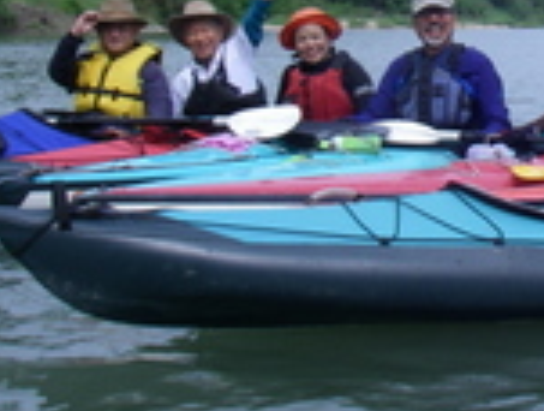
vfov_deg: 16.5
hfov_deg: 21.3
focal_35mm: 88
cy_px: -9
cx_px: 562
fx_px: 1386
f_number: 6.6
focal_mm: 6.3
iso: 64
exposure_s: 1/160
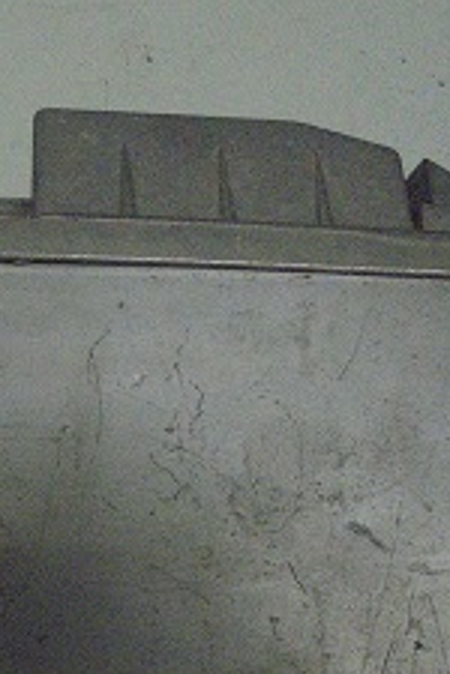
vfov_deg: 34.7
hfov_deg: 23.0
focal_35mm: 56
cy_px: 521
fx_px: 1050
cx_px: -20
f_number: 3.5
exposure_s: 1/100
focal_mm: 4.6
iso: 800
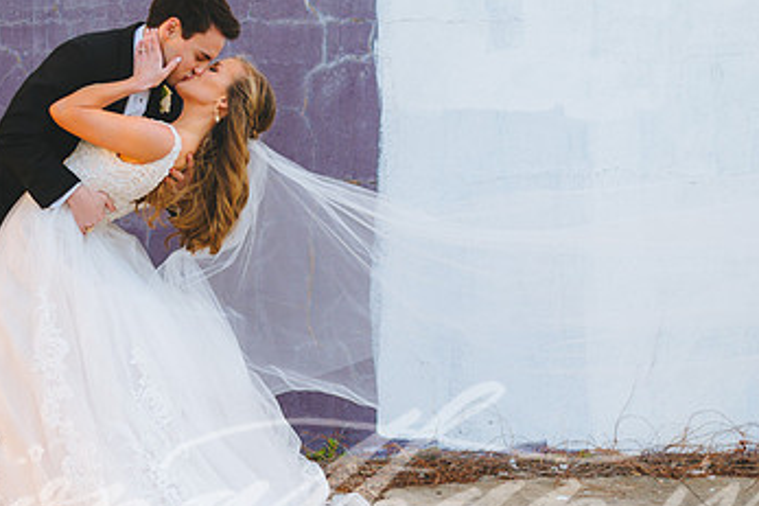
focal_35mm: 99
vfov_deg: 13.8
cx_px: 274
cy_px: 317
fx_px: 2086
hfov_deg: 20.6
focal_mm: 50
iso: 400
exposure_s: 1/800
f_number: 2
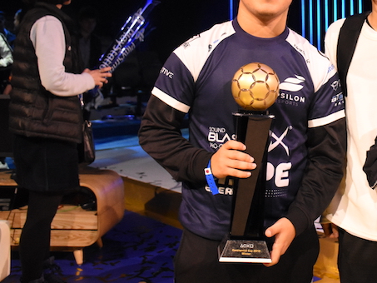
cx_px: 329
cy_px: 95
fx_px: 610
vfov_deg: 26.0
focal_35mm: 56
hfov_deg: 32.8
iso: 4000
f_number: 3.5
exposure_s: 1/800
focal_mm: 22
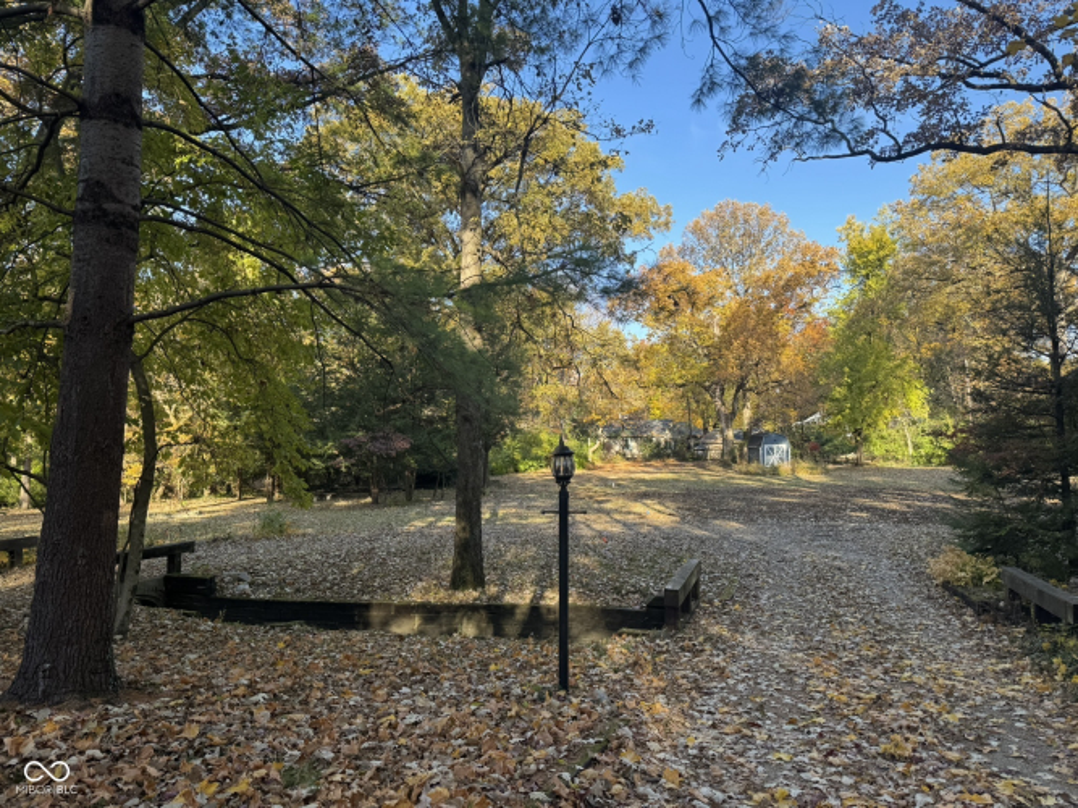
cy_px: 404
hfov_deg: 71.6
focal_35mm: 24
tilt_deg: +3.4
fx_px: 747
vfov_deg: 56.8
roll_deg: +0.2
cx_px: 539
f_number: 1.78
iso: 80
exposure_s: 1/535
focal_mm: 6.76
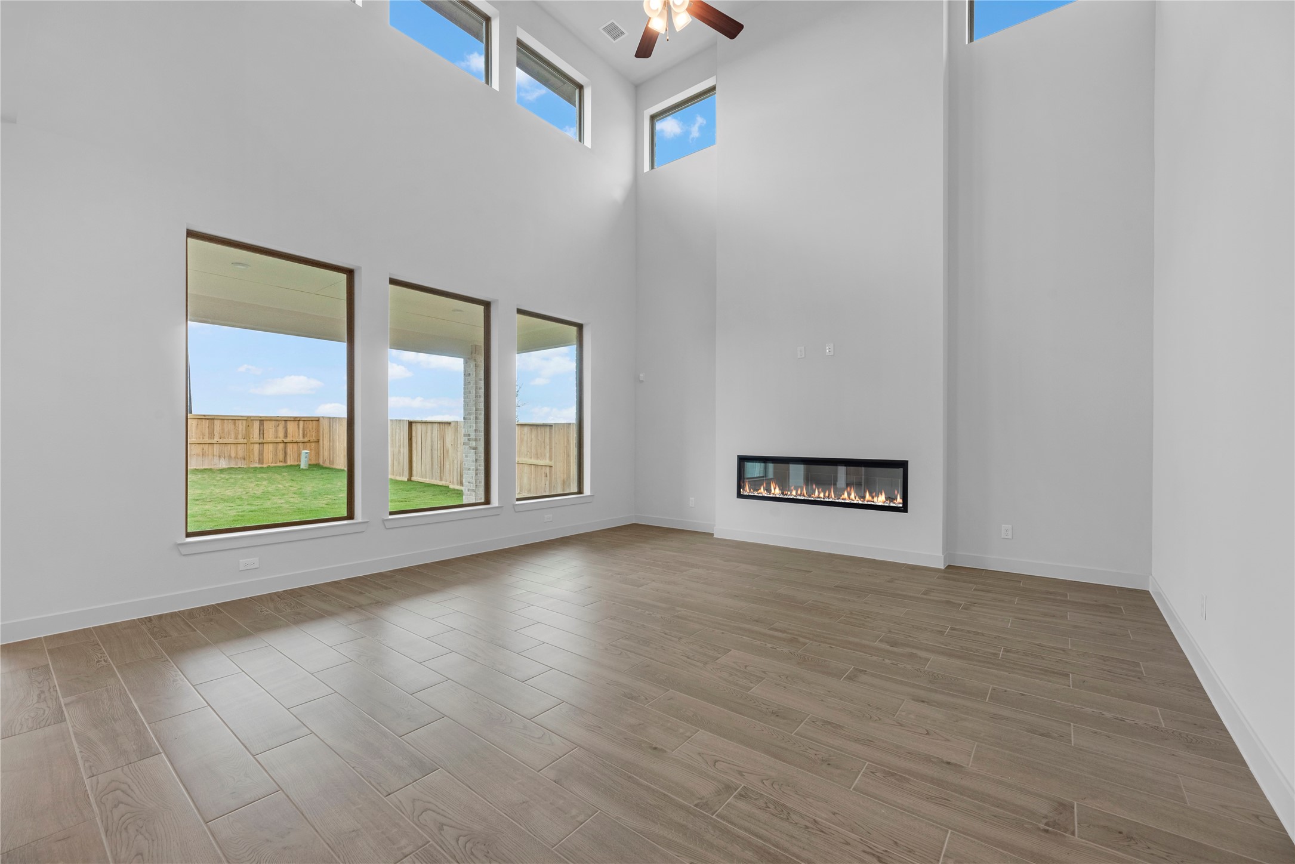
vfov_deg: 81.2
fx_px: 504
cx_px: 648
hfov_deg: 104.2
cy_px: 432
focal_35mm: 14
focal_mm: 14
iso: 250
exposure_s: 1/10
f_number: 9
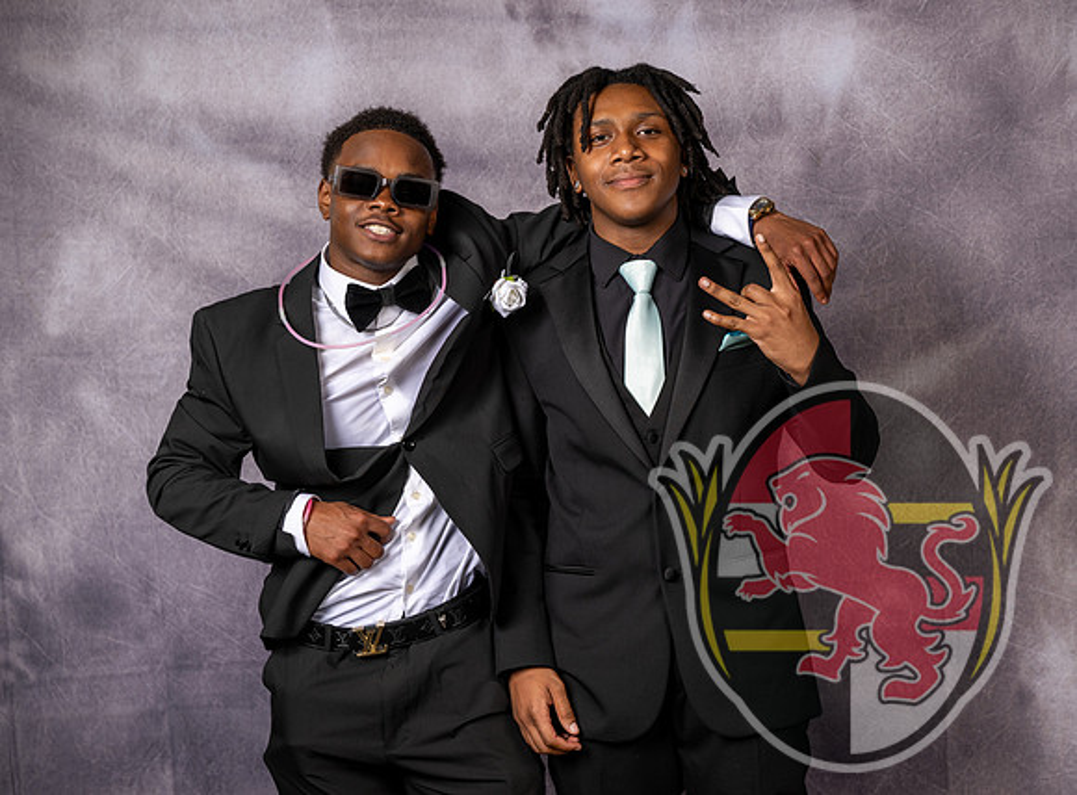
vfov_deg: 26.9
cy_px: 406
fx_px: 1662
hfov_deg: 35.8
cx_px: 619
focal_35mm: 54
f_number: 4.5
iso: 50
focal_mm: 43
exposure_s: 1/400
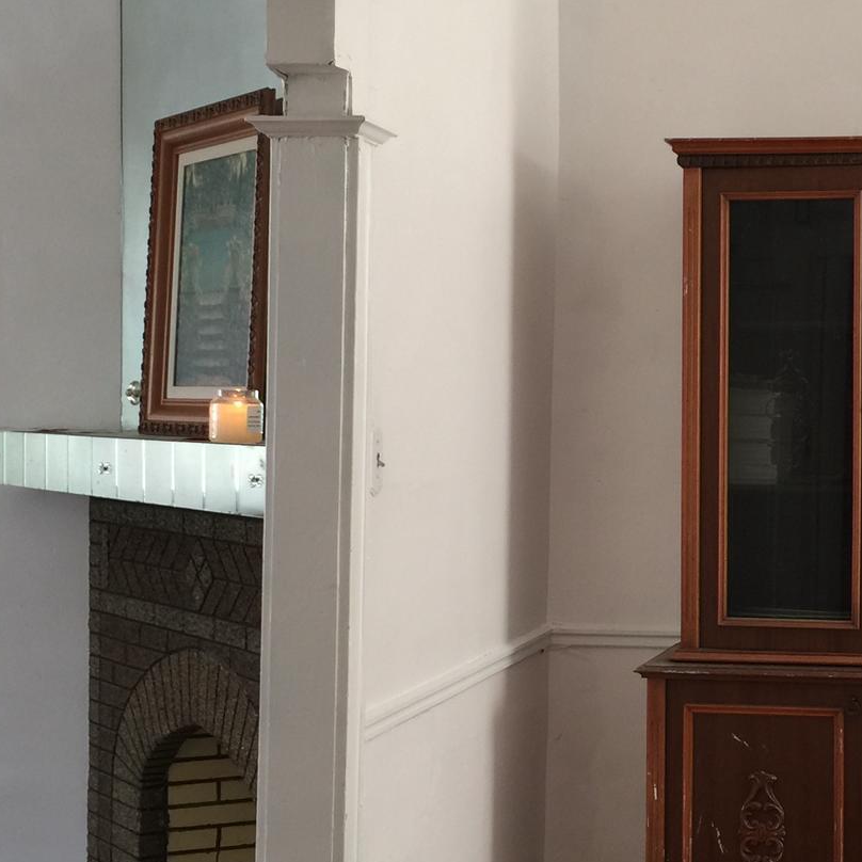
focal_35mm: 65
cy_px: 426
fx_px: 1831
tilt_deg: -0.2
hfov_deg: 25.9
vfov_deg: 26.5
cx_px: 707
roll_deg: -1.1
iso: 32
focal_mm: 4.15
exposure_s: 1/15
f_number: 2.2
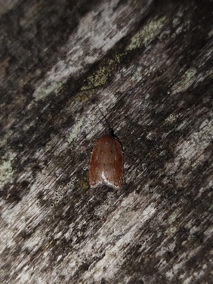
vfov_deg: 34.9
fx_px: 451
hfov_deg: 26.6
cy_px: 142
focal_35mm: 55
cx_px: 106
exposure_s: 1/100
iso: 80
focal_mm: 5.31
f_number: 1.7
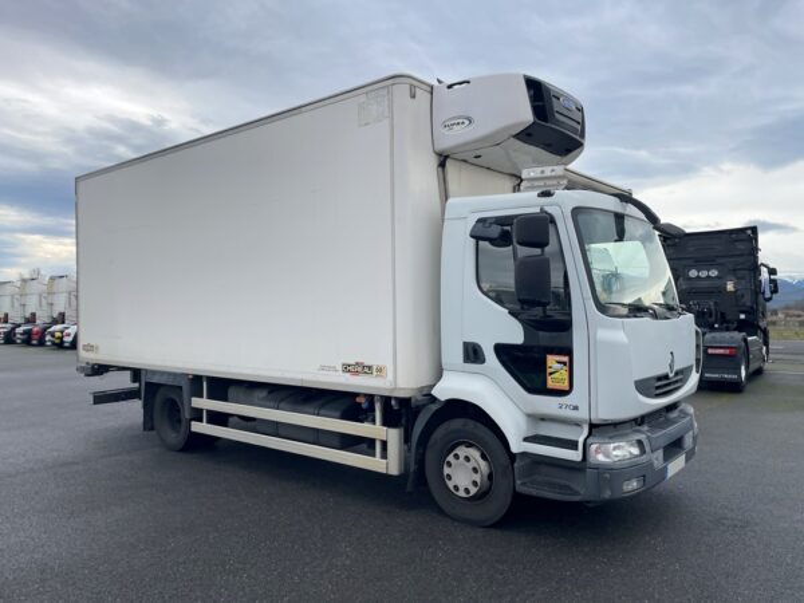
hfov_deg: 67.3
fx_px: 604
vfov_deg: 53.1
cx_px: 402
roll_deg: +1.7
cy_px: 302
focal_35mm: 26
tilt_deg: +2.4
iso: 32
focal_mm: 4.2
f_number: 1.6
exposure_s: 1/903
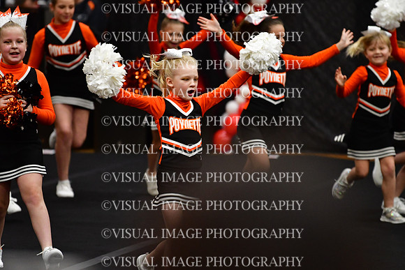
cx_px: 202
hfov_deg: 6.9
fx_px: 3376
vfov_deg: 4.6
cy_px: 135
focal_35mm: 300
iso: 4000
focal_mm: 200
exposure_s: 1/800
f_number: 2.8
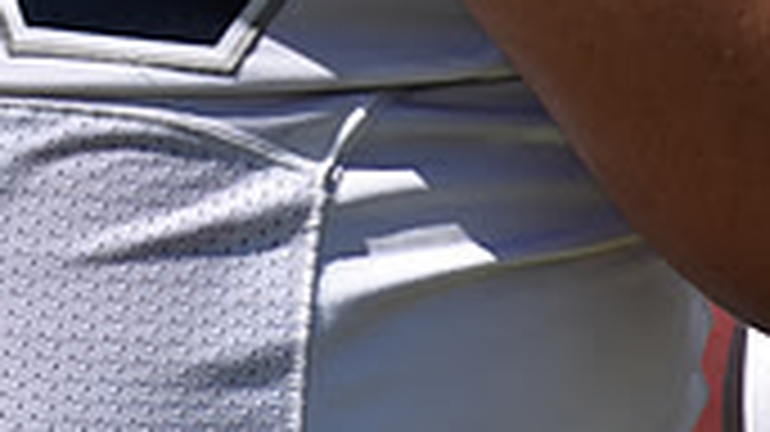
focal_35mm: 881
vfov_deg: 1.4
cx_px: -11
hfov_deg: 2.5
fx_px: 17975
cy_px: -734
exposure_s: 1/200
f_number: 16
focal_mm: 165
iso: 100
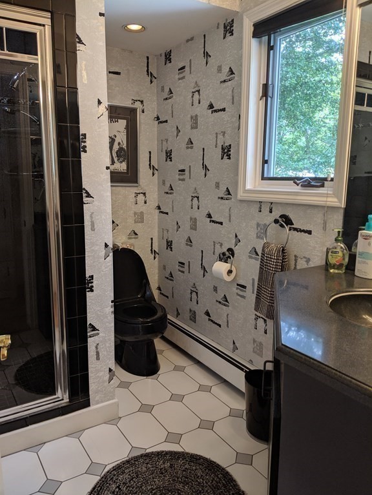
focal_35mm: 27
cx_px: 186
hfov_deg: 51.4
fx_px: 387
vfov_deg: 65.3
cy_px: 248
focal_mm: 4.44
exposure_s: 1/120
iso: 67
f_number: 1.8
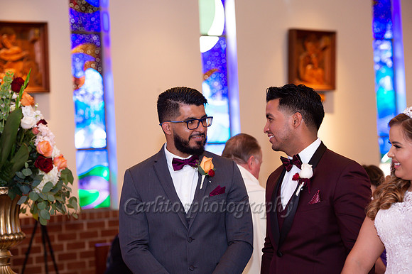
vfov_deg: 11.8
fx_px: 1327
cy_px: 137
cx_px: 206
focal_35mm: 116
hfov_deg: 17.7
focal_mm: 116
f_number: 4.5
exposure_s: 1/60
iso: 1250
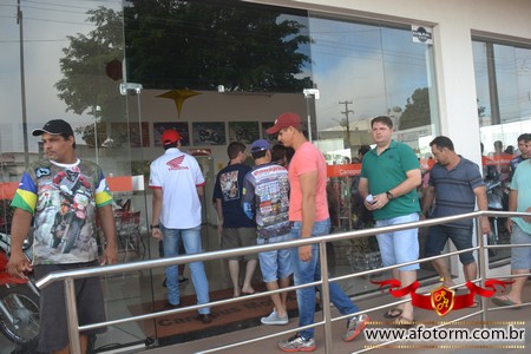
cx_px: 266
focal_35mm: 30
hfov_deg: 61.9
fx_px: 442
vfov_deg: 43.6
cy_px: 177
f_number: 5.6
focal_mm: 20
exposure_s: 1/125
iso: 200
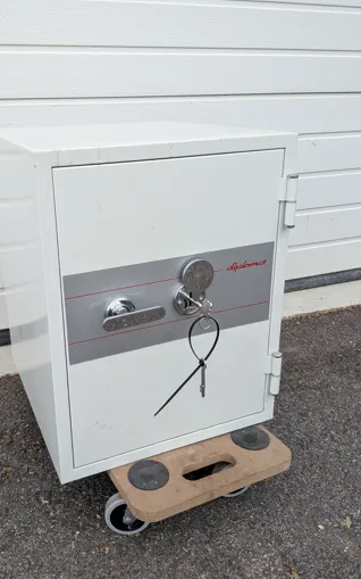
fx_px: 472
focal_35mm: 30
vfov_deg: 62.9
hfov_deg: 41.5
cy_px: 279
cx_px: 137
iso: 49
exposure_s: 1/236
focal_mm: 4.53
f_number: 1.7
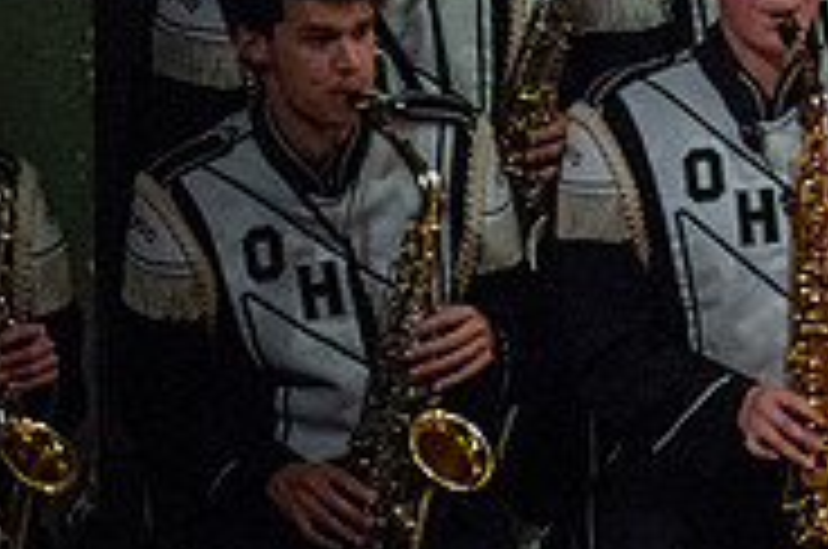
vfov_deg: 1.4
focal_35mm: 948
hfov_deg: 2.2
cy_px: -279
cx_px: 1215
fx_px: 21766
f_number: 5.6
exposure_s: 1/400
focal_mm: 300
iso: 5000
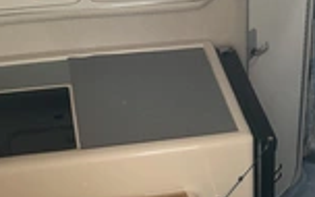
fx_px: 695
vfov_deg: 15.1
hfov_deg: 24.4
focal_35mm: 81
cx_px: 311
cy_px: 286
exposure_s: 1/122
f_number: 1.8
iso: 25
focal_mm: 3
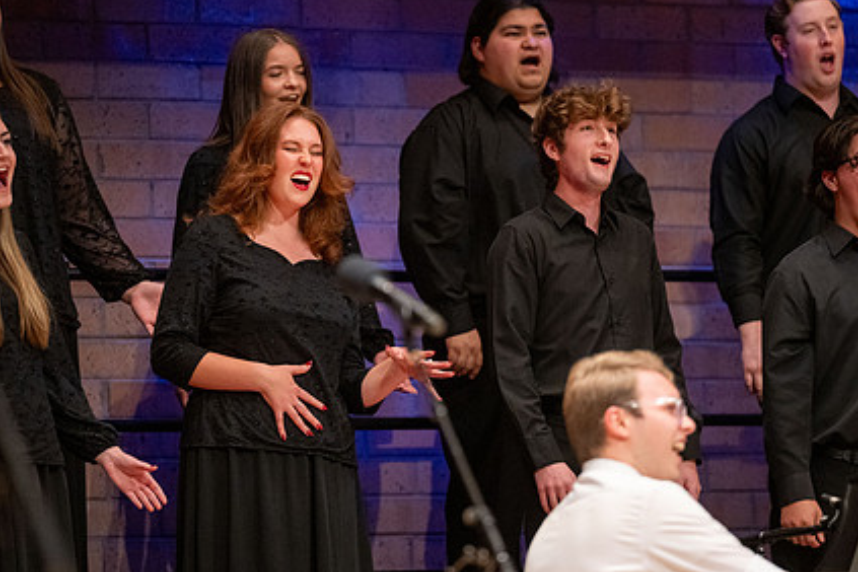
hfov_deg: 7.5
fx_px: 6530
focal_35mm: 274
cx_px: 440
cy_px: 301
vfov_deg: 5.0
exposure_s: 1/500
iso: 3200
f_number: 2.8
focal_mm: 200
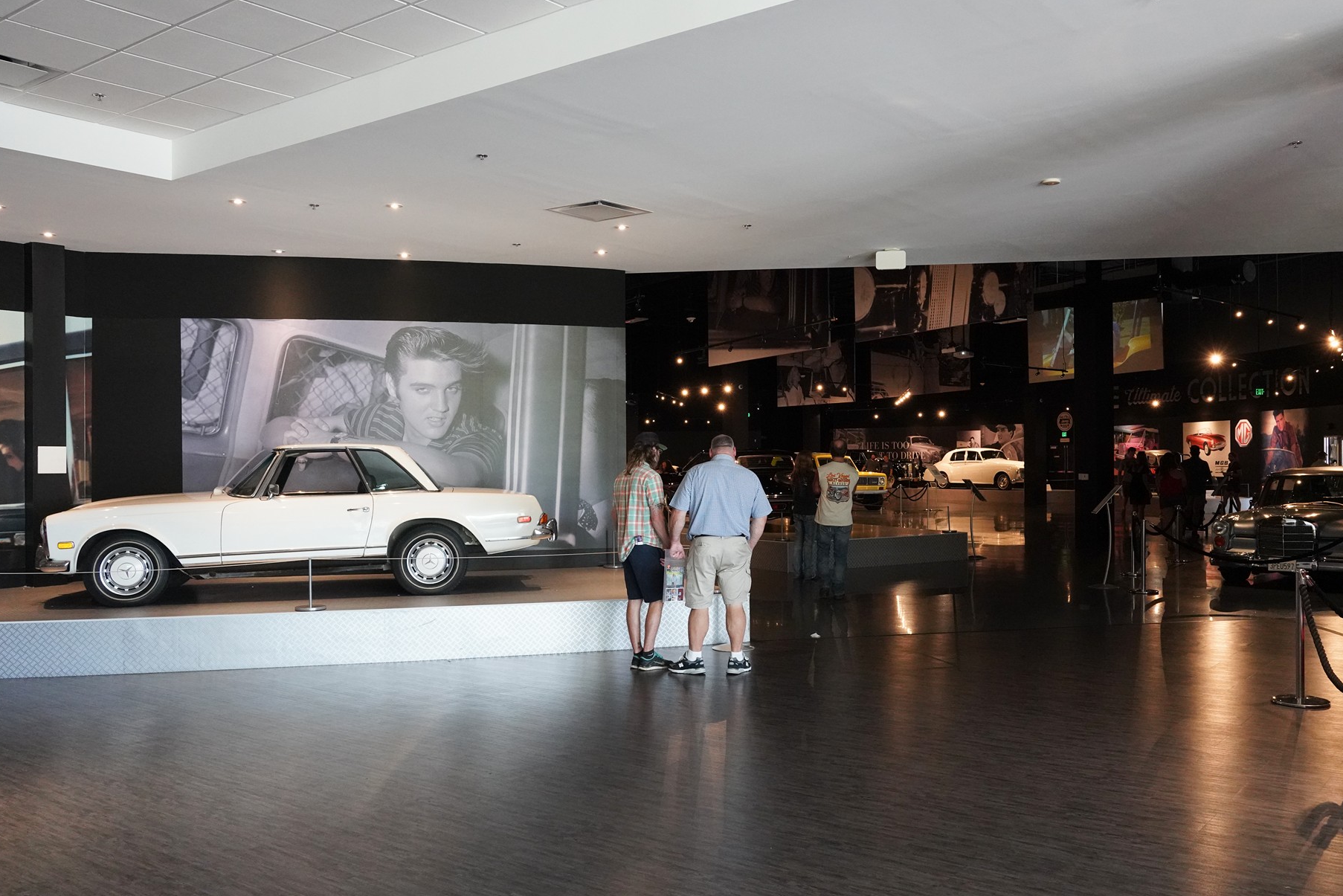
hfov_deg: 60.2
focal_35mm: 31
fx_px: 1157
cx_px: 723
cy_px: 453
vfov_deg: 42.3
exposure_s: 1/100
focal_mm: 28
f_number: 8
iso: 6400
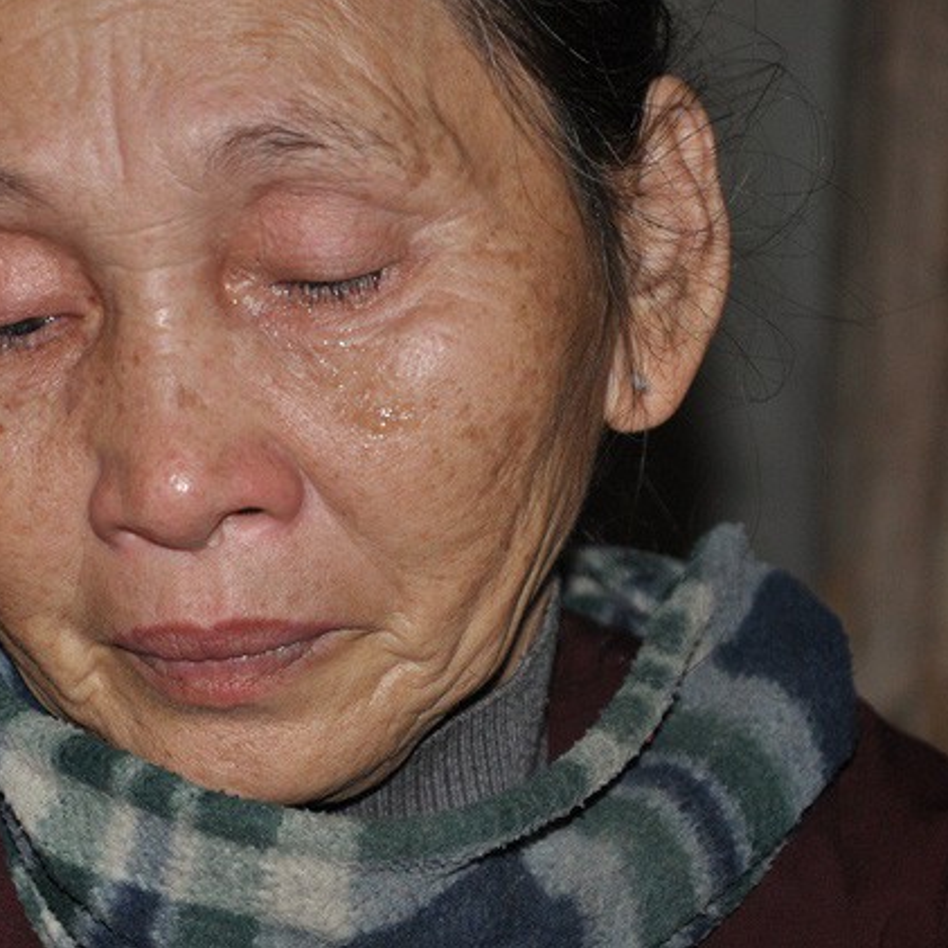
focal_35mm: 178
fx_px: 5515
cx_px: 313
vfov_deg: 9.8
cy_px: 472
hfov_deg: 9.8
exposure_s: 1/60
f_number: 5.6
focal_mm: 92
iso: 400
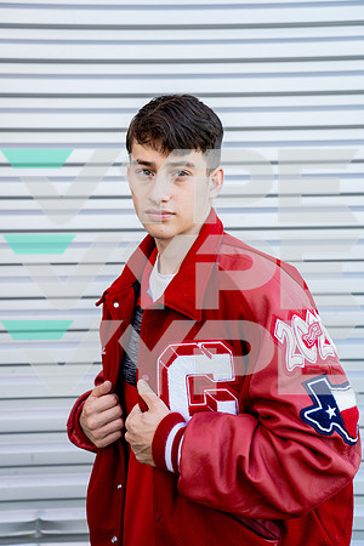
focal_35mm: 48
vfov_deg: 41.1
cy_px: 273
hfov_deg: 28.1
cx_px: 182
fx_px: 728
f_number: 4
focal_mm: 48
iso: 250
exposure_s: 1/125
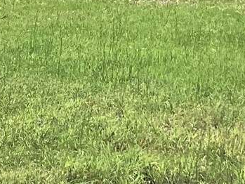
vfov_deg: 8.0
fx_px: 1289
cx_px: -100
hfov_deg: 10.6
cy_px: -108
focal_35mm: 182
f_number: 2.4
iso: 25
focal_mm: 3.3
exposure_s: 1/1773
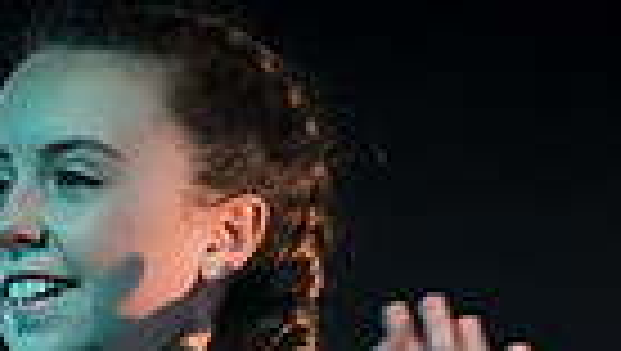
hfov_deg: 2.7
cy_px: 888
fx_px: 13205
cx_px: 86
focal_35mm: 801
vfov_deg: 1.5
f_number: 3.5
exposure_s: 1/100
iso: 1000
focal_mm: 171
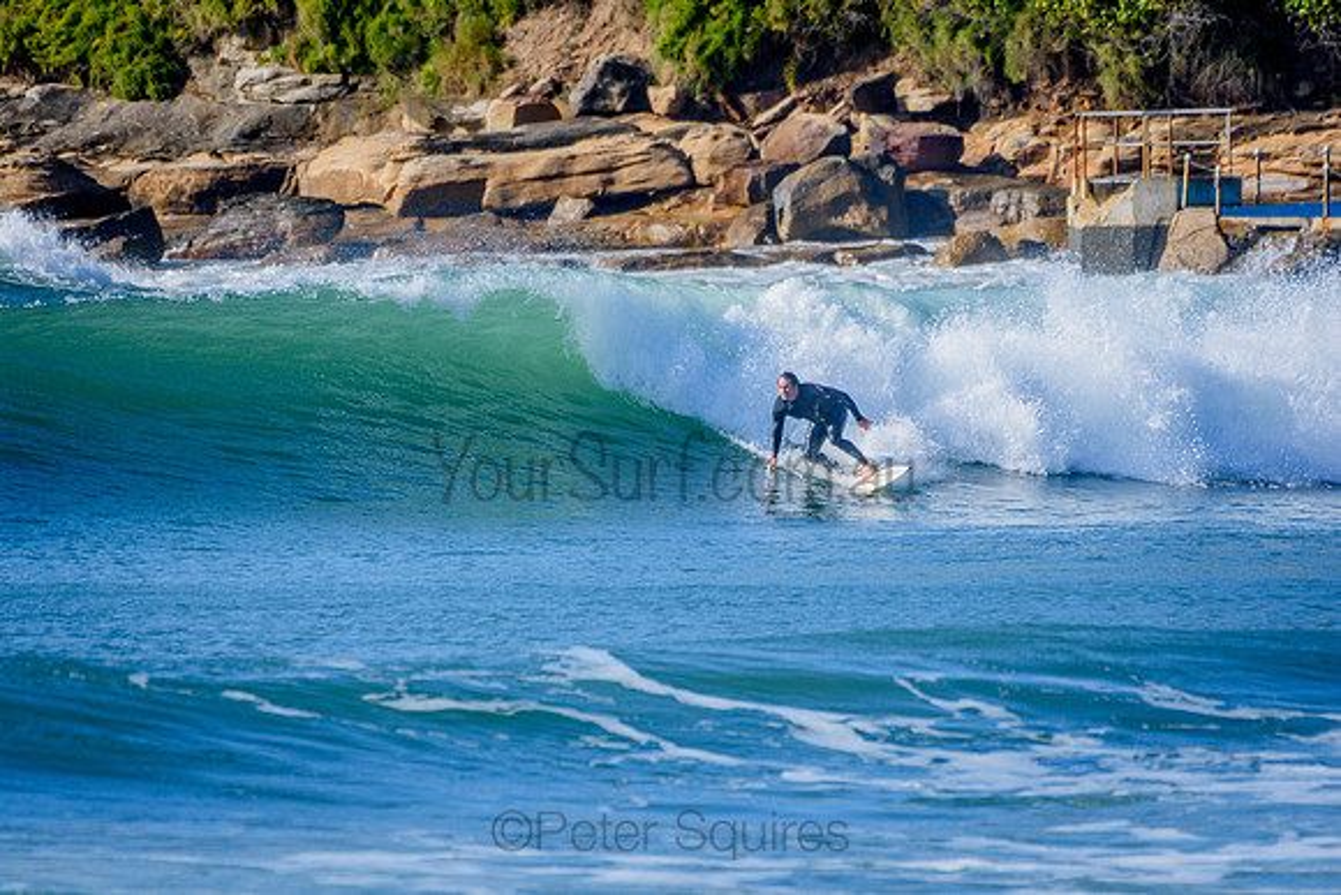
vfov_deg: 1.8
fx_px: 27943
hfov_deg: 2.7
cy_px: 448
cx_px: 670
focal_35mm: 750
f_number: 5.6
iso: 360
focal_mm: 500
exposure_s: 1/2000
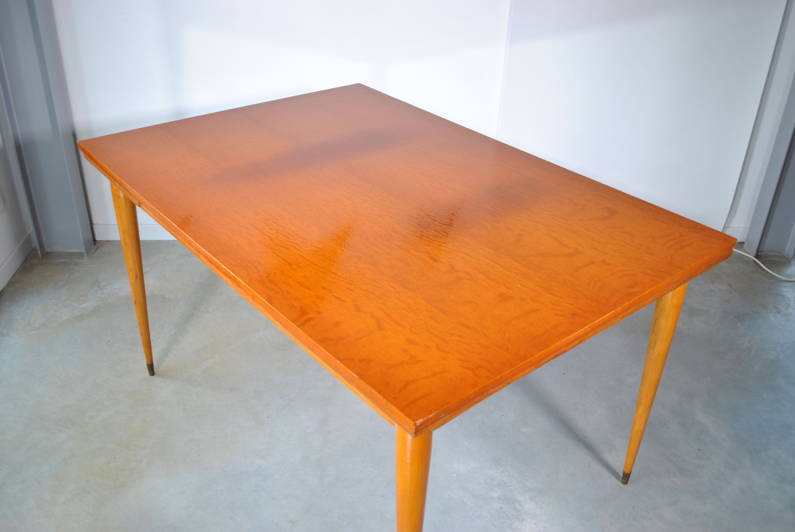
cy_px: 266
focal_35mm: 34
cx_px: 404
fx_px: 752
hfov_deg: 55.7
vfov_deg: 39.0
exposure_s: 1/13
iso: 100
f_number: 4
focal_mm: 22
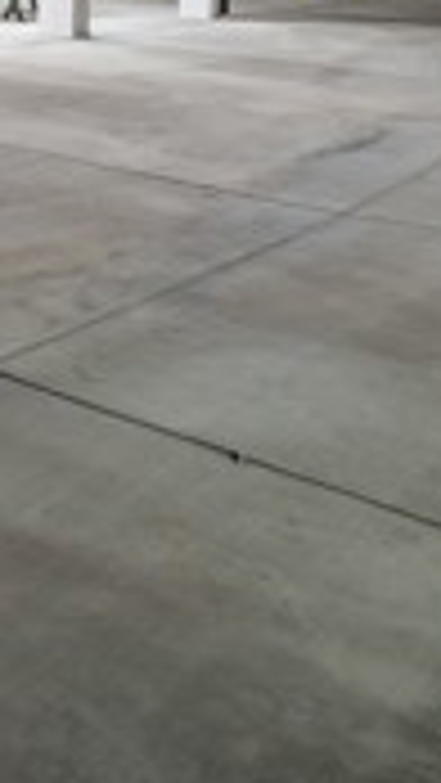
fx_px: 1121
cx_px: -432
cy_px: -115
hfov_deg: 16.8
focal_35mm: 54
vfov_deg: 32.8
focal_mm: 14
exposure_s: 10
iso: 160
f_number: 11
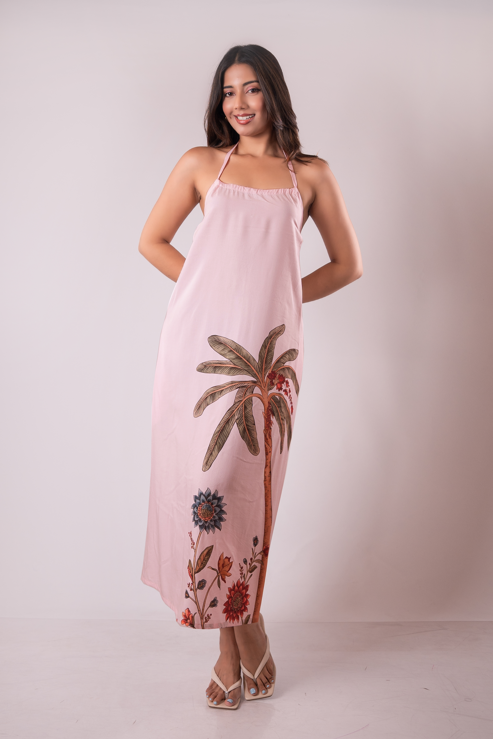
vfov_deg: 53.1
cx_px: 246
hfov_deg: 36.9
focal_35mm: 36
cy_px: 370
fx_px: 739
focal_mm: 24
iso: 160
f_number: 2.8
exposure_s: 1/200
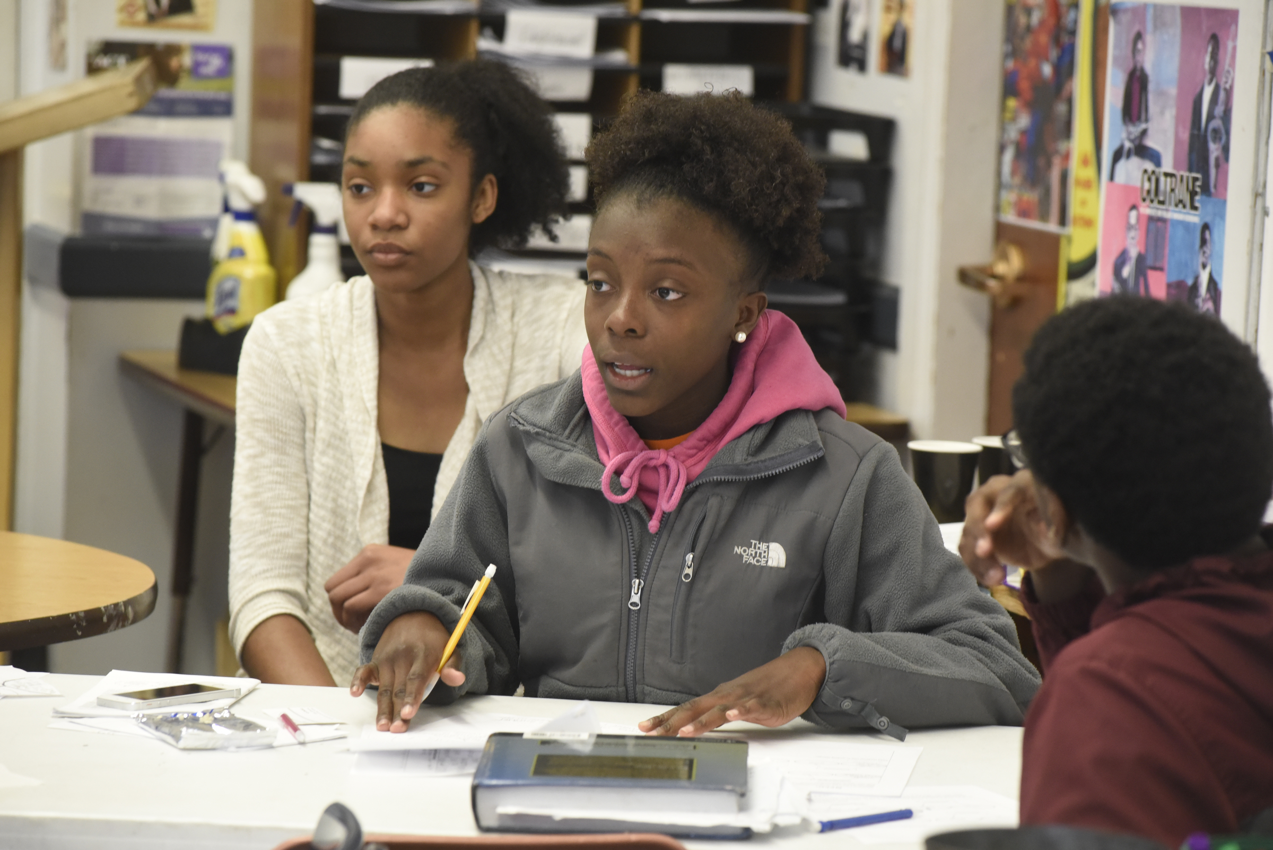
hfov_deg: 12.8
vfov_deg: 8.6
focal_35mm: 160
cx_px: 636
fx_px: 5660
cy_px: 425
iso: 4000
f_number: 7.1
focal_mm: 160
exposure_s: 1/160
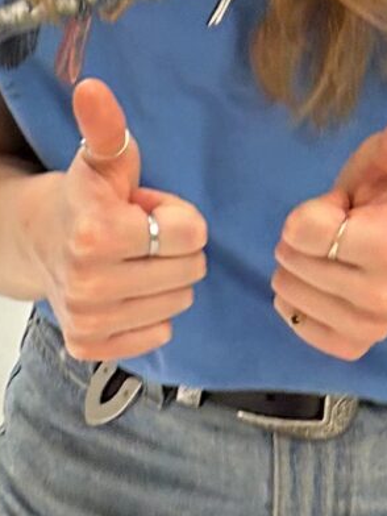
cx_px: -220
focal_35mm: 170
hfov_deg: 8.5
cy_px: 474
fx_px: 2534
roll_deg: -5.1
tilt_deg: -22.0
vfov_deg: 11.5
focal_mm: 5.7
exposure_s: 1/60
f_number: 1.5
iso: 64
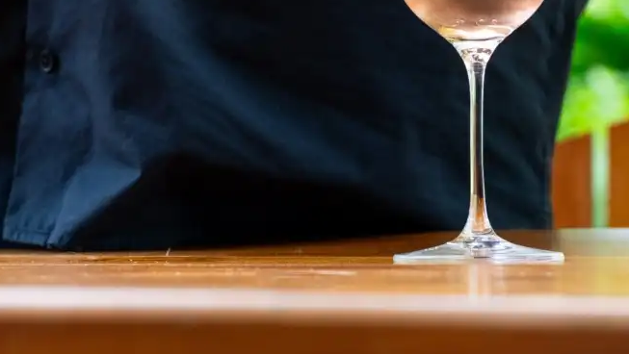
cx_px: 281
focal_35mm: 202
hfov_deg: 10.7
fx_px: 3371
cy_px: -171
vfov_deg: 6.0
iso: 640
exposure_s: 1/640
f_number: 4.5
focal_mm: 70
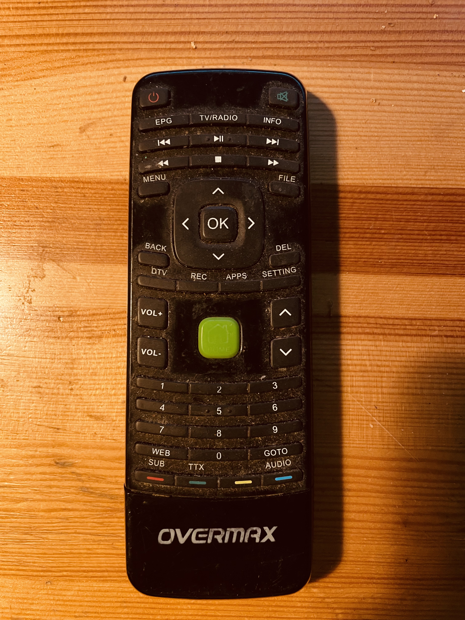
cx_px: 232
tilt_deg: -86.0
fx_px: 466
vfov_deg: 67.3
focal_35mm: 26
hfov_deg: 53.1
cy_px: 310
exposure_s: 1/50
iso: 250
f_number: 1.6
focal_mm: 4.2
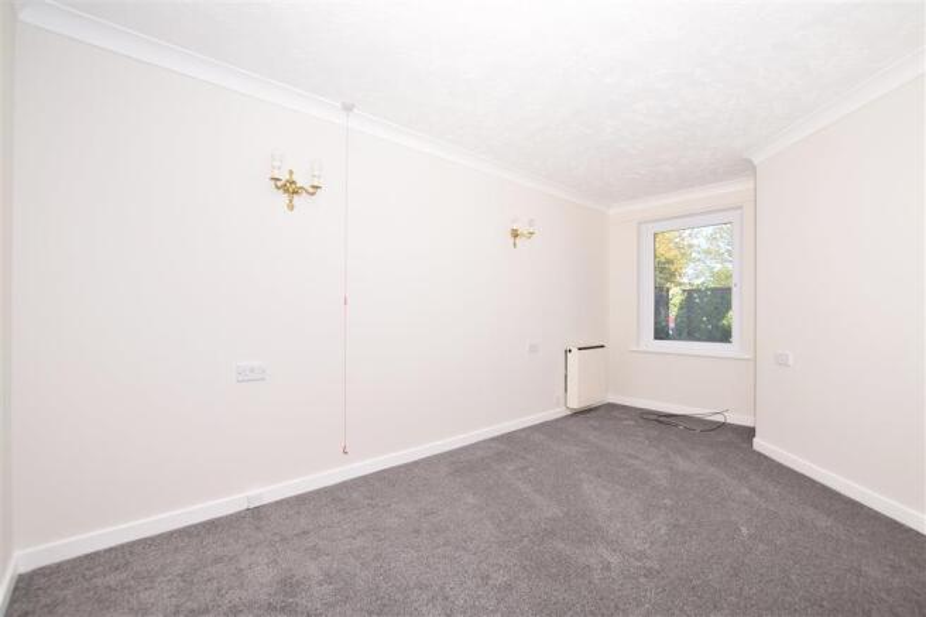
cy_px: 308
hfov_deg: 100.4
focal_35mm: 15
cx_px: 463
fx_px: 386
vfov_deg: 77.3
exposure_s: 1/200
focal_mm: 10
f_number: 9
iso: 400
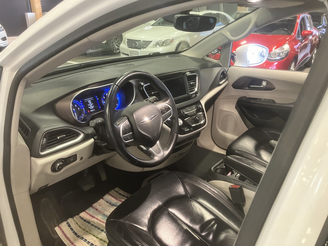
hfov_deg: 63.4
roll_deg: +0.6
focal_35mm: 28
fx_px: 265
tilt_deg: -22.9
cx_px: 164
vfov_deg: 49.7
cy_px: 123
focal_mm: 3.99
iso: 400
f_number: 1.8
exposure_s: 1/30
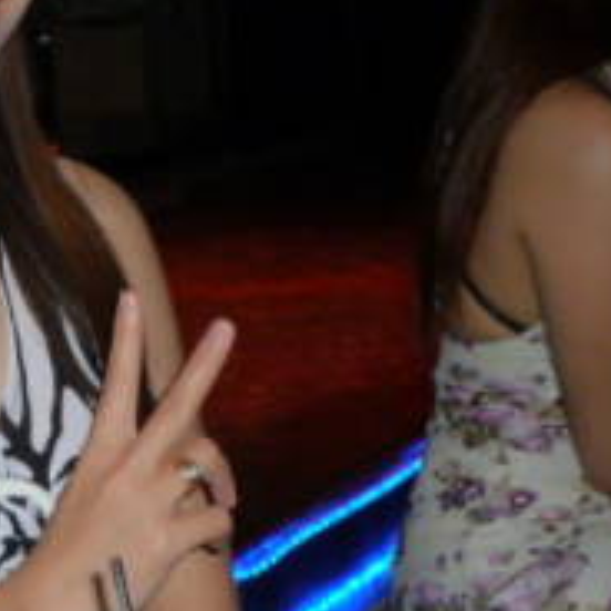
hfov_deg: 17.1
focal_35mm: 99
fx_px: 1977
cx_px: -43
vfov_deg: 17.3
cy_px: 66
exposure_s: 1/30
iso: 160
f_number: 2.8
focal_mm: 4.5
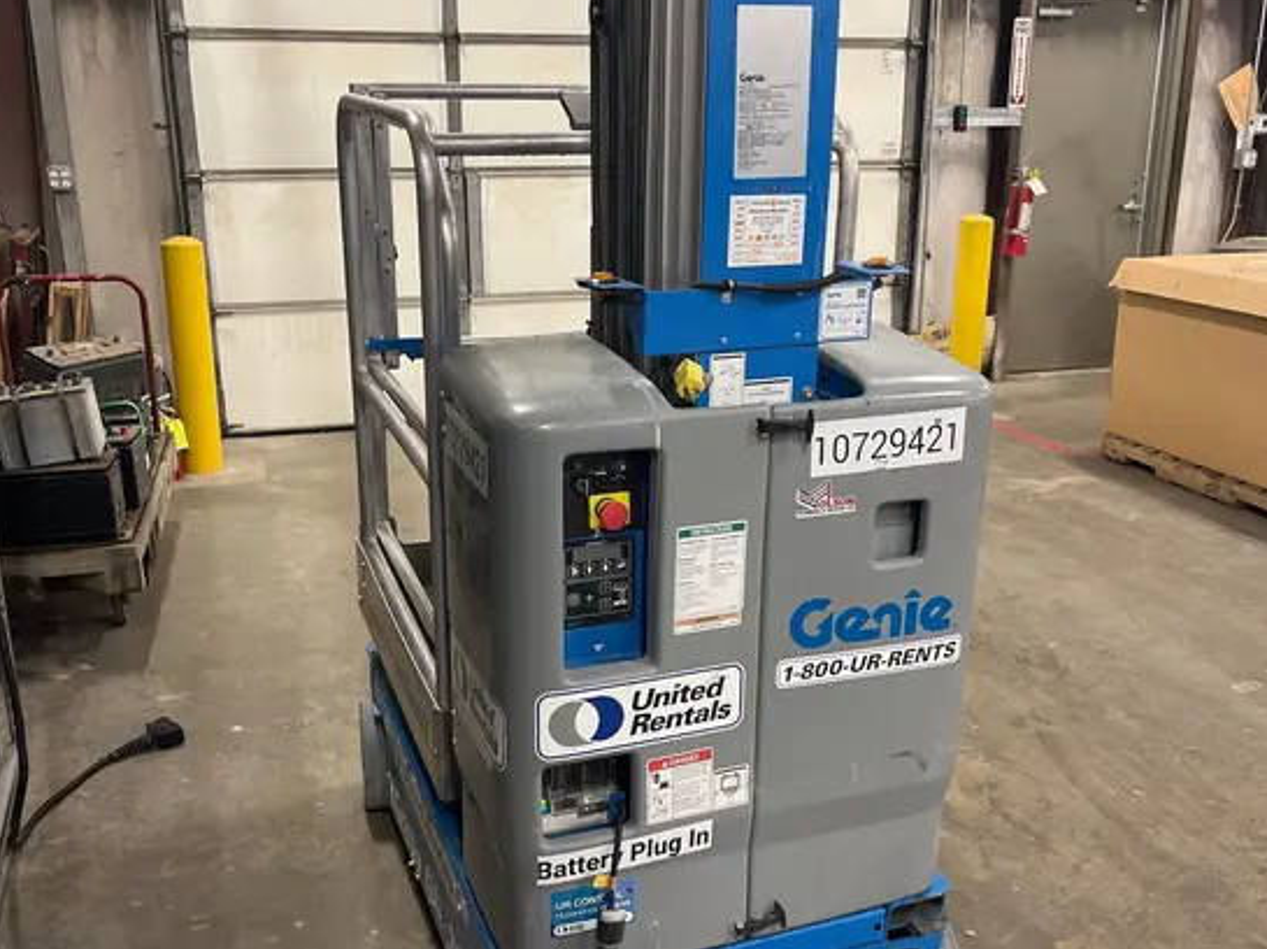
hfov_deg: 52.7
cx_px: 632
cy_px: 518
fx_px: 1280
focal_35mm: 35
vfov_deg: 40.6
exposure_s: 1/60
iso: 125
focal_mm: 5.1
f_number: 1.6
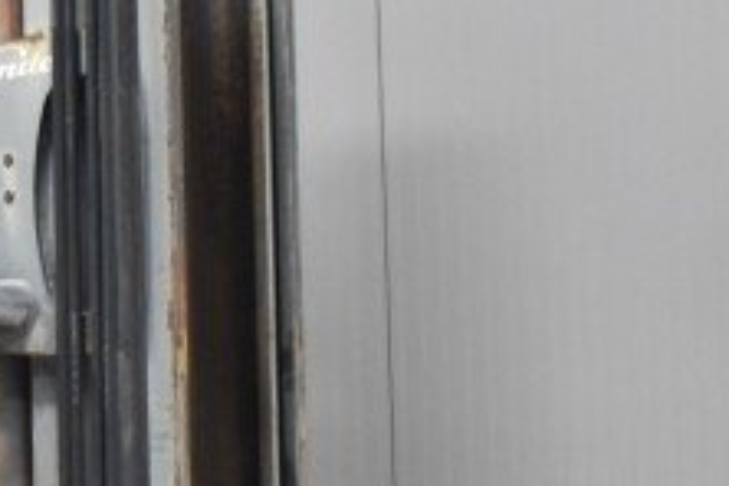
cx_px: -259
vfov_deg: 7.6
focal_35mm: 178
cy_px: 624
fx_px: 3604
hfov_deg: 11.2
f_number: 4
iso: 1600
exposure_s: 1/50
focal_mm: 22
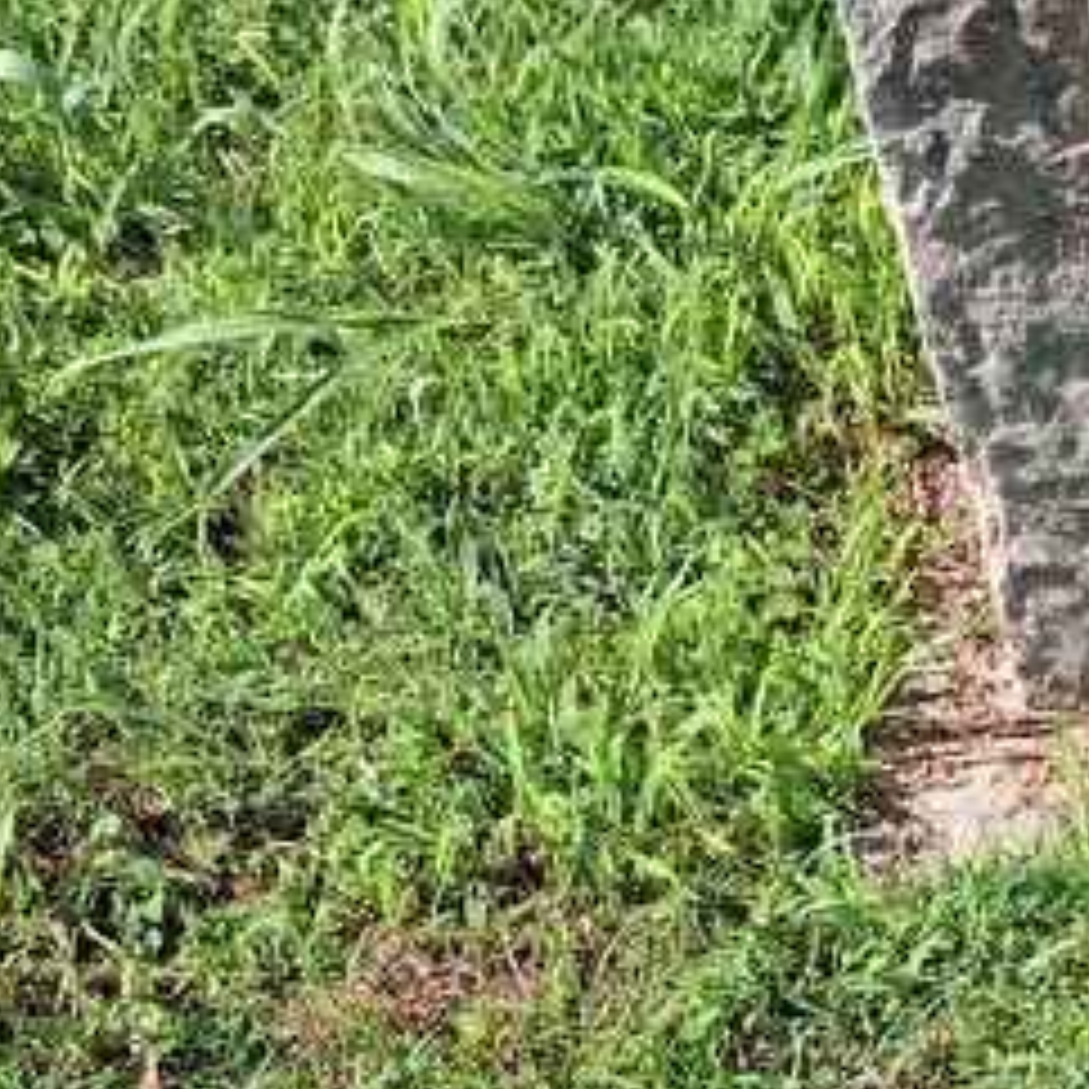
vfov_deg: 21.8
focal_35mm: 79
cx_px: 1458
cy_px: 765
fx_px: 2812
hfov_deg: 19.9
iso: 25
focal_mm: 4
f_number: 1.8
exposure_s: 1/291
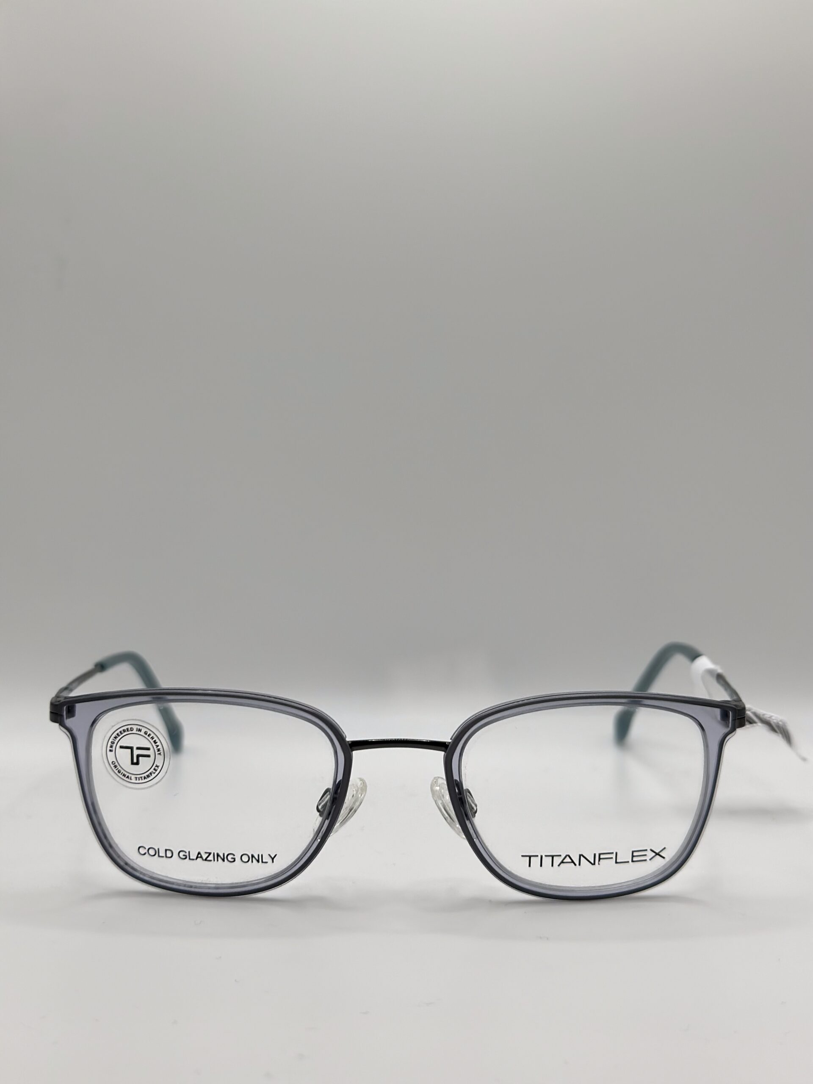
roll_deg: +0.2
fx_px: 1503
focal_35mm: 48
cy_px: 542
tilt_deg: -9.8
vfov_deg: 39.7
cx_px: 406
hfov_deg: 30.3
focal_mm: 6.86
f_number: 1.78
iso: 80
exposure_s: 1/1030
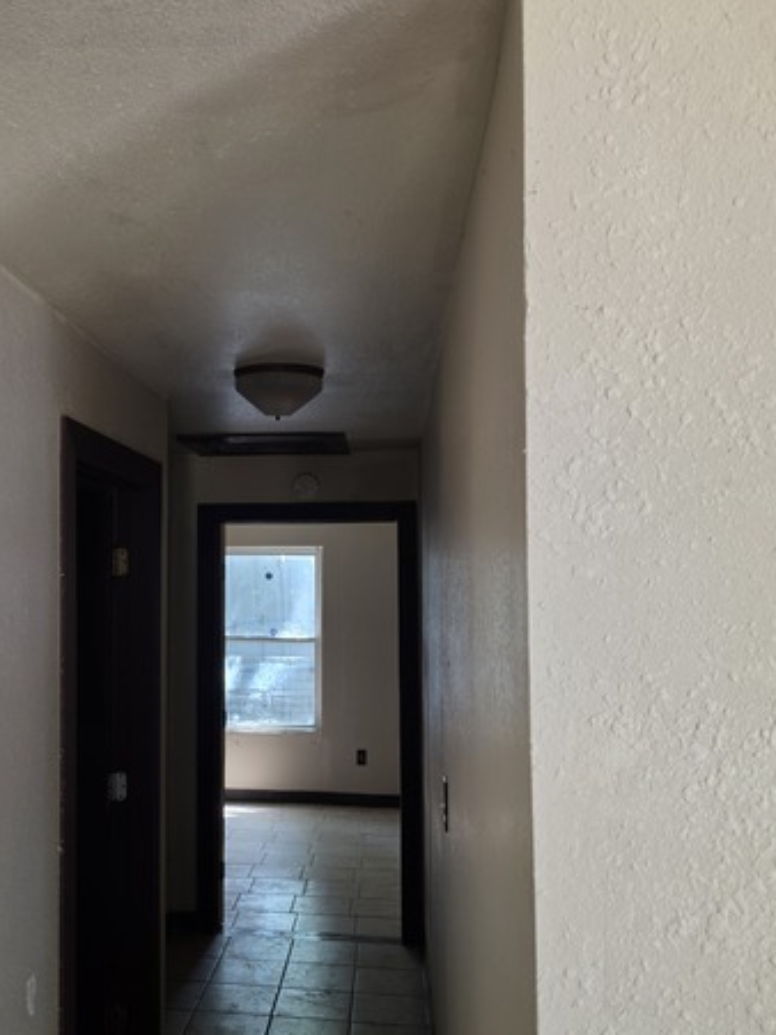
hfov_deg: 41.0
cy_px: 522
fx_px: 1017
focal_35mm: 34
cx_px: 236
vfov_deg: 54.0
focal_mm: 6.5
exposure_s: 1/52
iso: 80
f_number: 1.4
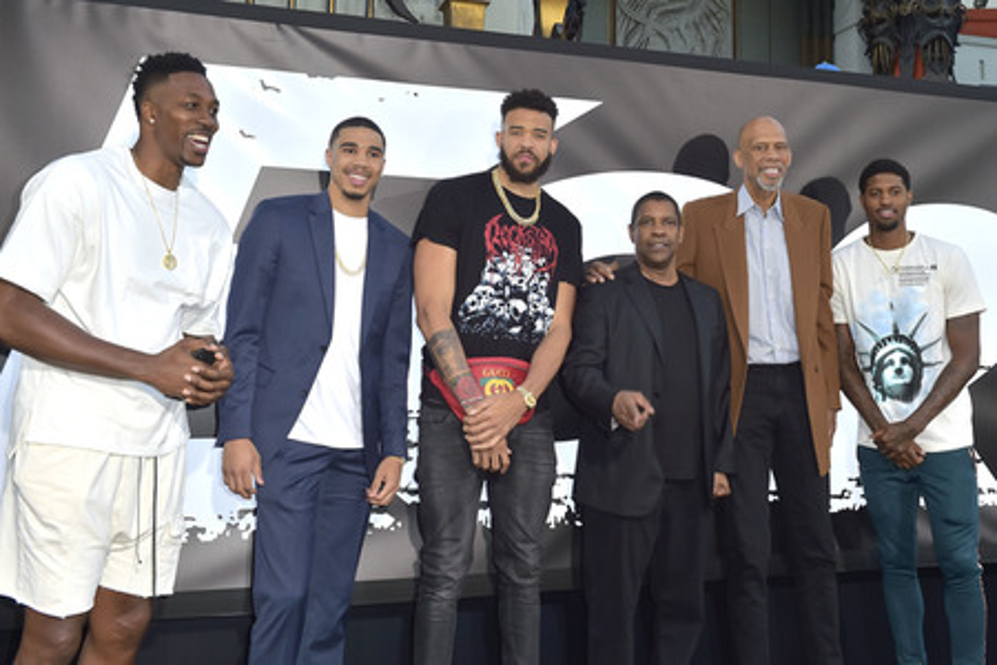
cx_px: 498
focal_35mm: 32
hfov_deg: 58.7
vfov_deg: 41.1
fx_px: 886
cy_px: 332
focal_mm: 32
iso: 250
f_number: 6.3
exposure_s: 1/200
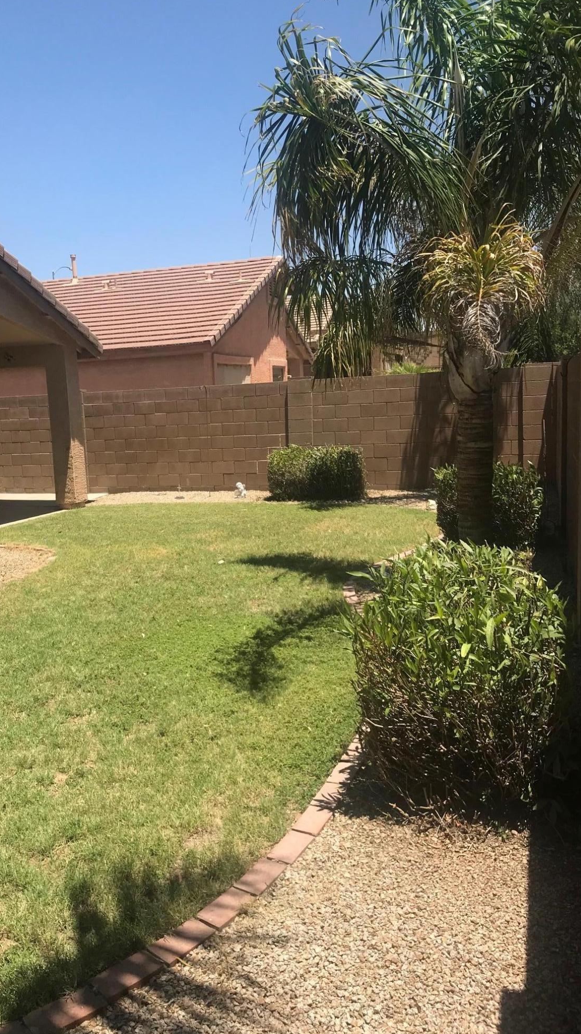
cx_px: 198
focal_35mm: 31
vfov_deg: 62.6
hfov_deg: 37.4
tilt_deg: -7.0
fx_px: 849
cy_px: 519
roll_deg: +3.5
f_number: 1.8
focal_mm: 3.99
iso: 20
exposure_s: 1/2083
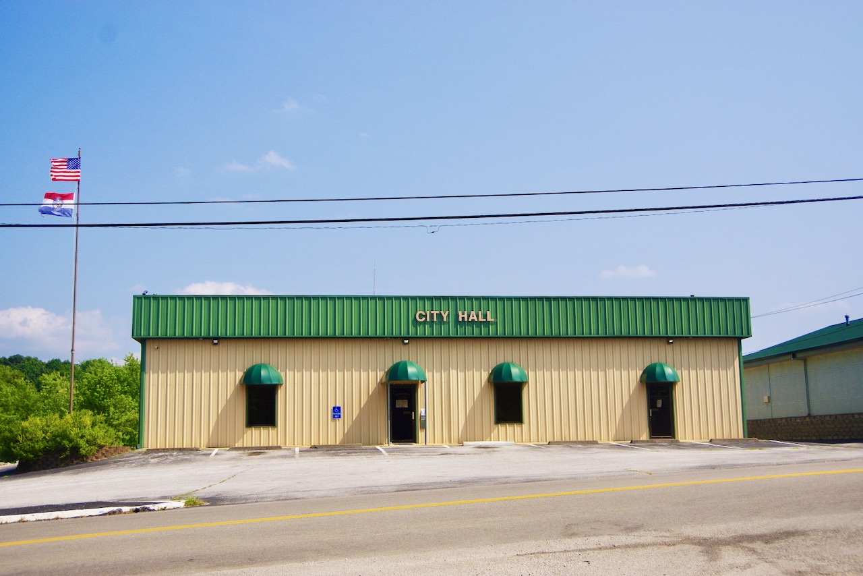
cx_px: 432
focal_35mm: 42
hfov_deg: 46.4
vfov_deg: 31.9
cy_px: 288
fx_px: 1007
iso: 200
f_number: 4.5
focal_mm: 28
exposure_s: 1/1000
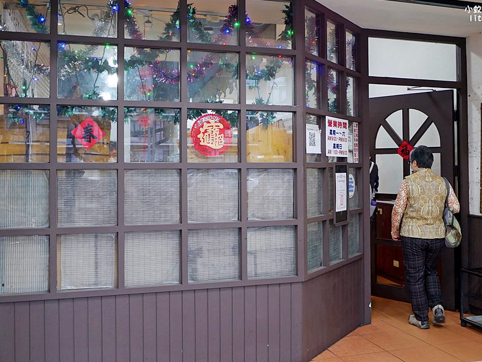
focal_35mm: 36
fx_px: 501
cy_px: 153
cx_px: 249
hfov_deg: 51.3
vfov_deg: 39.6
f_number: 2.5
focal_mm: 14
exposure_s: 1/60
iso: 500
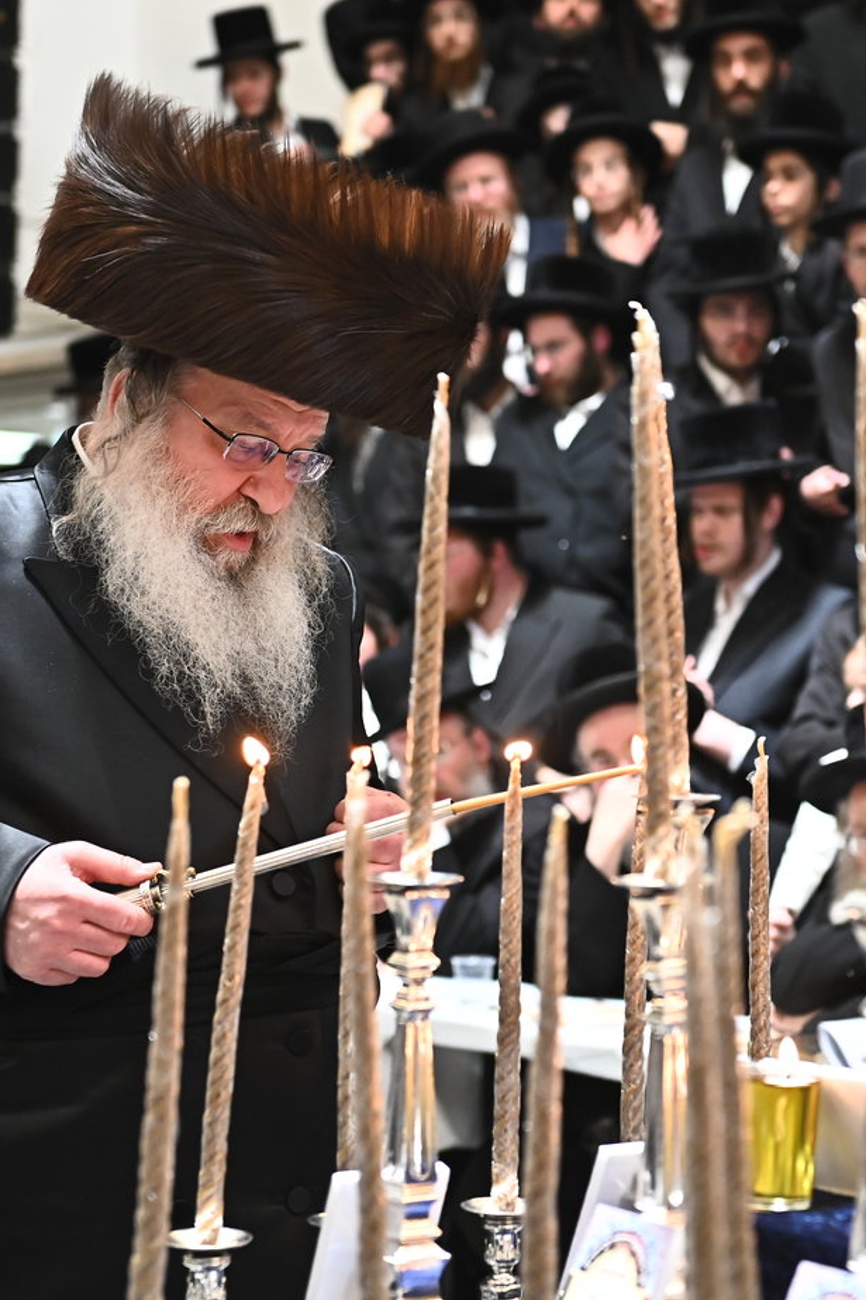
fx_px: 3285
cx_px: 525
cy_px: 654
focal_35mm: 91
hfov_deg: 15.0
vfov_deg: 22.4
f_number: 3.2
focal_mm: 60
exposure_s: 1/200
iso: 3200
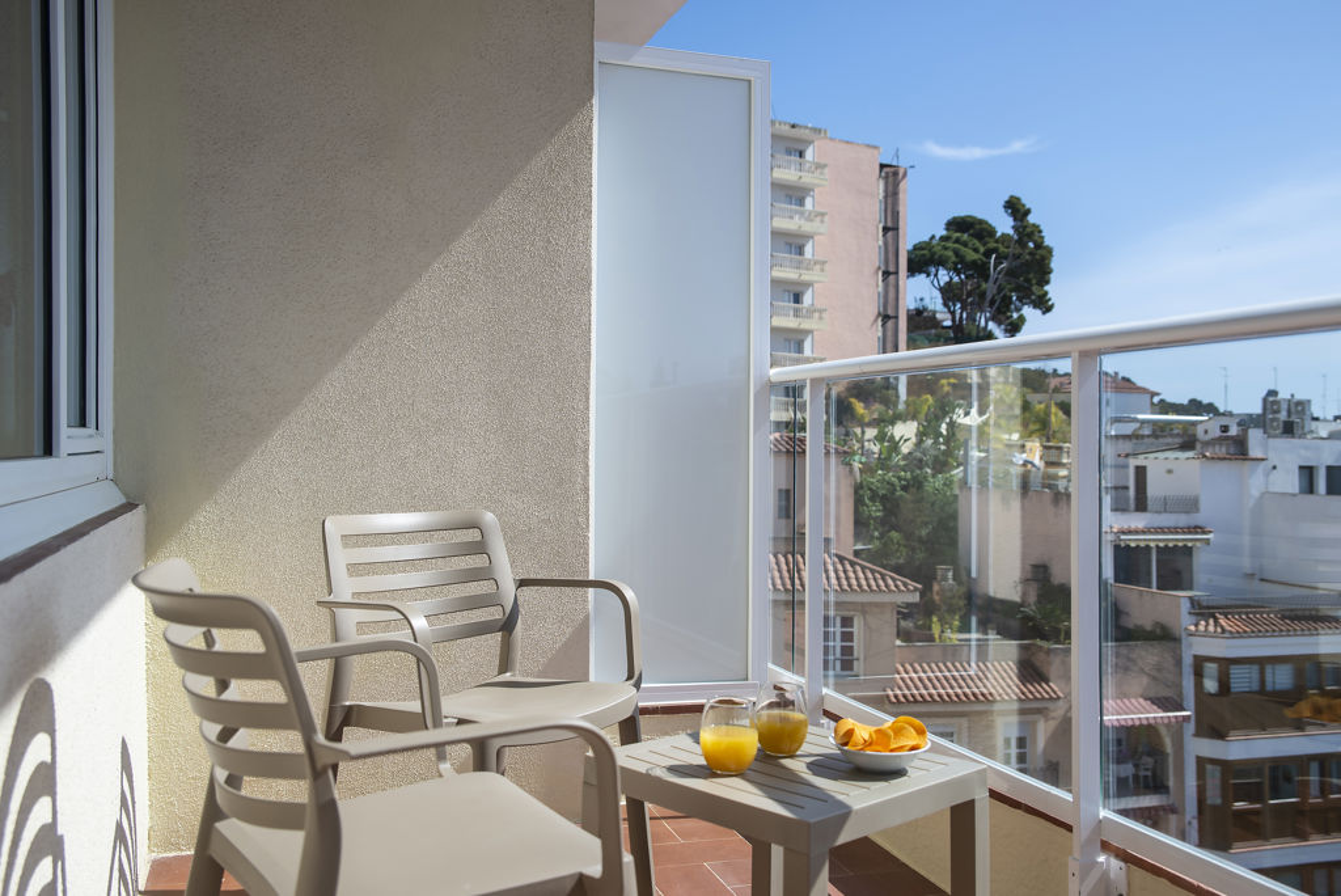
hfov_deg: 54.4
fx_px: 1304
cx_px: 670
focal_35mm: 35
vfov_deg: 37.9
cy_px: 448
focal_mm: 35
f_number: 4.5
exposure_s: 1/1000
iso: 100
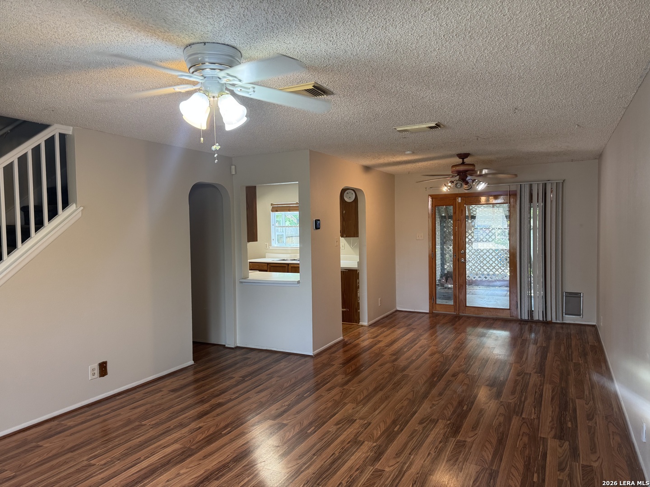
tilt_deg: -3.1
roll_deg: +1.0
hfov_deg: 71.6
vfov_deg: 56.8
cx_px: 325
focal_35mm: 24
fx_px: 451
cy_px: 244
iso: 125
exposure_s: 1/60
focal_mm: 6.76
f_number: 1.78
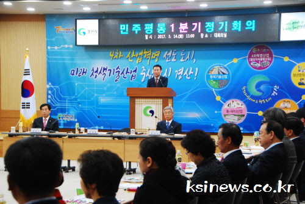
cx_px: 152
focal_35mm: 93
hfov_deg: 21.9
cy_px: 102
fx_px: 789
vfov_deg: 14.8
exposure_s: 1/60
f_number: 6.3
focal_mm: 62
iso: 1250
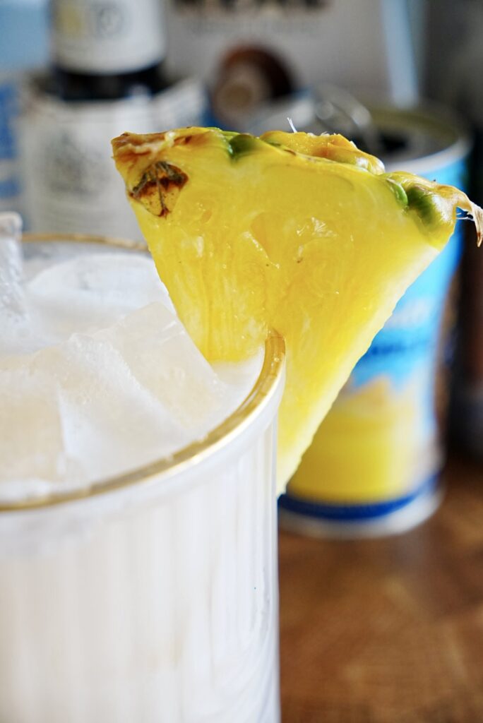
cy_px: 362
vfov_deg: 34.6
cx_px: 242
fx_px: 1161
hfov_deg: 23.5
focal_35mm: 58
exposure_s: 1/100
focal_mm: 38.5
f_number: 5
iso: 800
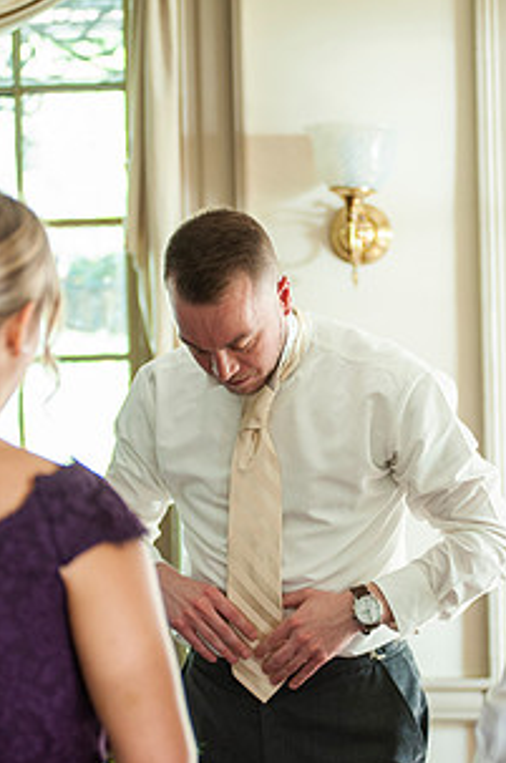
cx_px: 291
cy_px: 436
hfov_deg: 11.5
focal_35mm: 119
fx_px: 2517
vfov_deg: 17.2
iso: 1250
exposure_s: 1/160
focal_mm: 80
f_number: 2.8
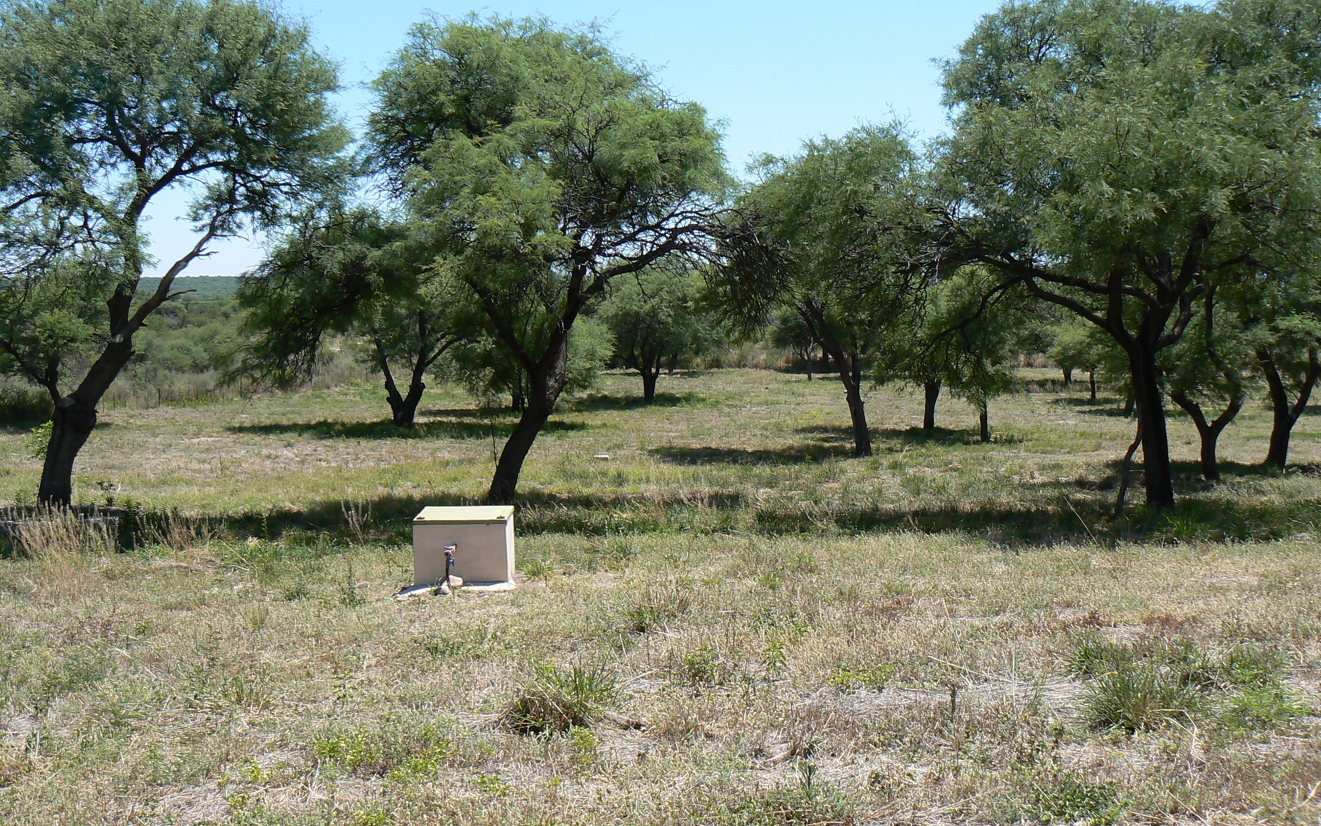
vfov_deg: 32.7
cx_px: 663
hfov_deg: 50.4
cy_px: 368
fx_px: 1404
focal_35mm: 39
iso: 80
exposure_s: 1/400
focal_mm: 6
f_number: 5.6
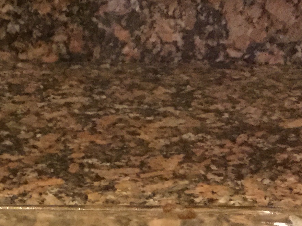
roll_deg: -3.1
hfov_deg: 16.5
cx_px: -39
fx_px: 1003
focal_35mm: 115
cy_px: 380
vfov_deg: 12.0
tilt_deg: -37.3
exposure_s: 1/15
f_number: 2.4
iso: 500
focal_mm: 3.3
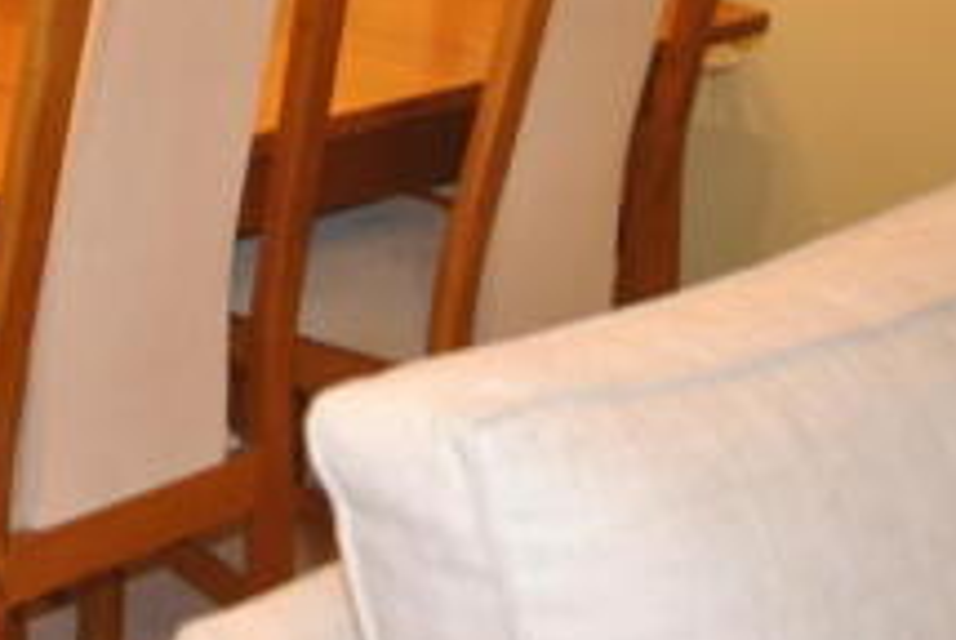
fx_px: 2181
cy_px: 2
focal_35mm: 82
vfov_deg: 16.4
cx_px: 104
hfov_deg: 24.1
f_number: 3.5
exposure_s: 1/6
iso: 100
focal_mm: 18
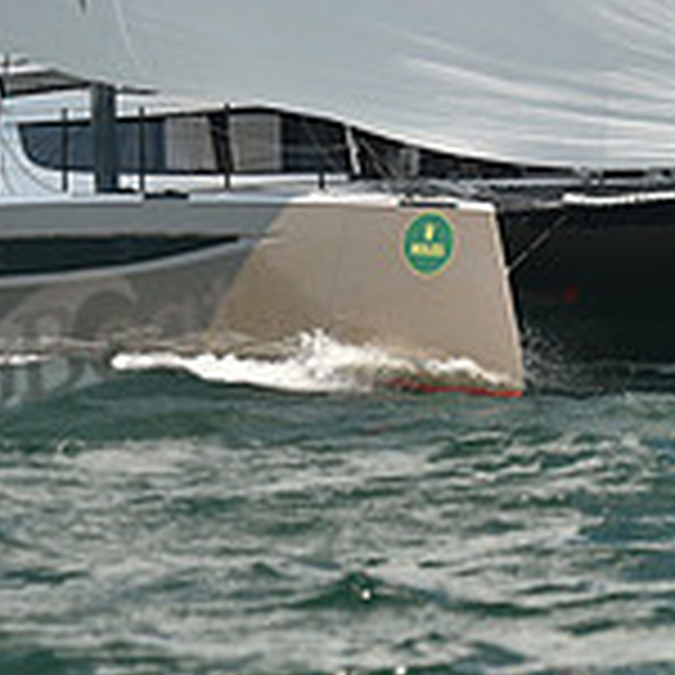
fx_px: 7964
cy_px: 65
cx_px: 603
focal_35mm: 361
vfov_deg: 4.8
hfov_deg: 4.8
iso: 320
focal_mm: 110
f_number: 5
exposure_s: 1/1250
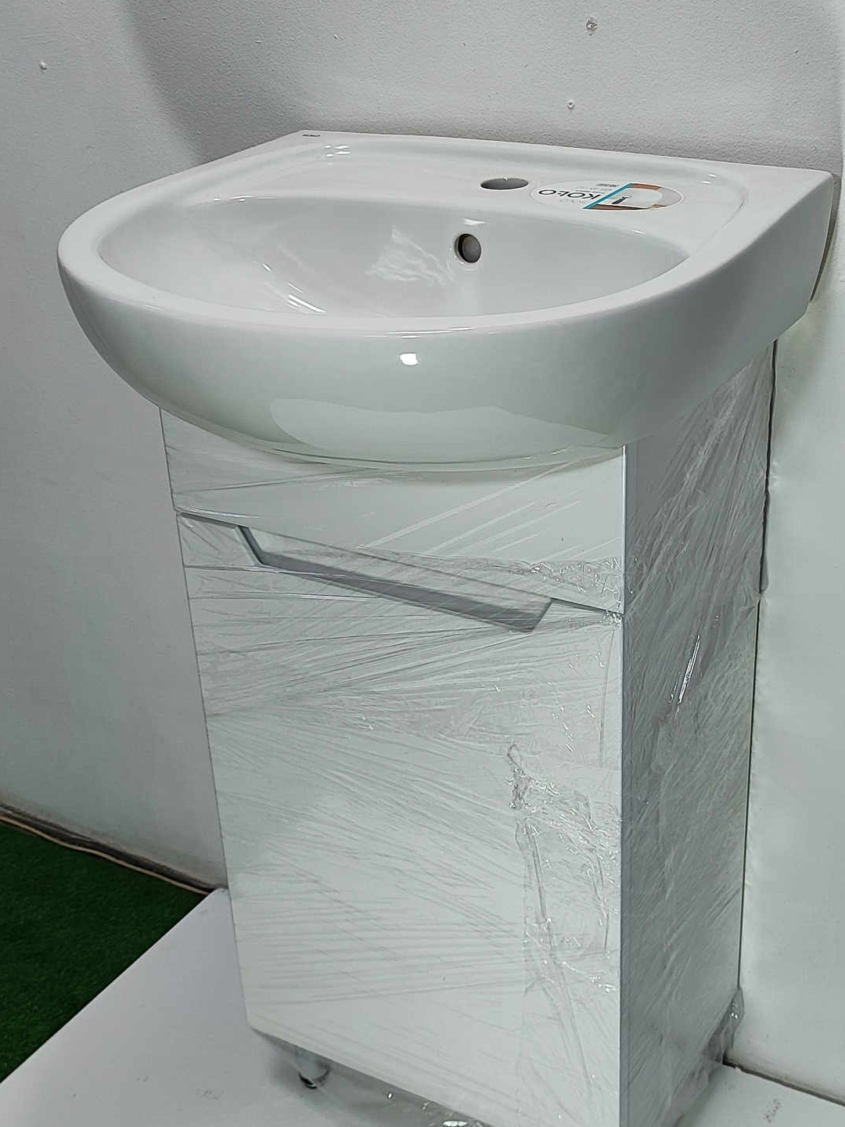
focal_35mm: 32
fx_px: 1042
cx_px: 490
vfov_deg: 56.7
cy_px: 618
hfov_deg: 44.0
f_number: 1.89
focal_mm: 5.89
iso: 160
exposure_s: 1/50
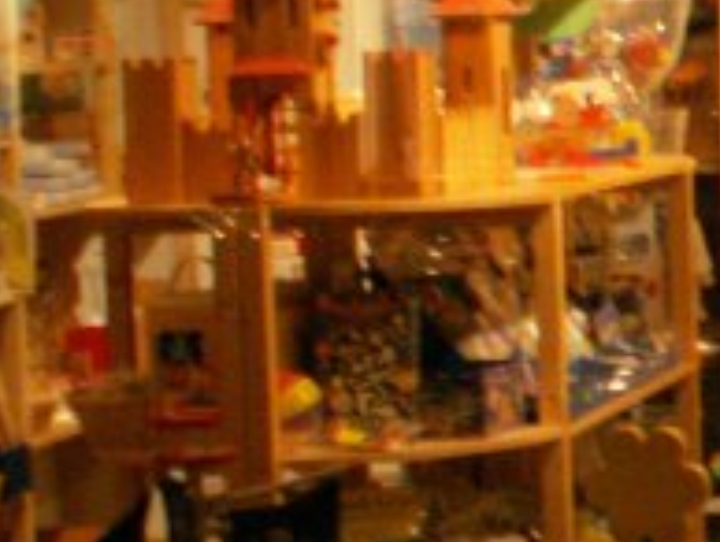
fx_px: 2999
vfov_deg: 10.3
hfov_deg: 12.7
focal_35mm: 144
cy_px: 249
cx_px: 1184
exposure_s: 1/5
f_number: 2.8
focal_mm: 5.86
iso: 160
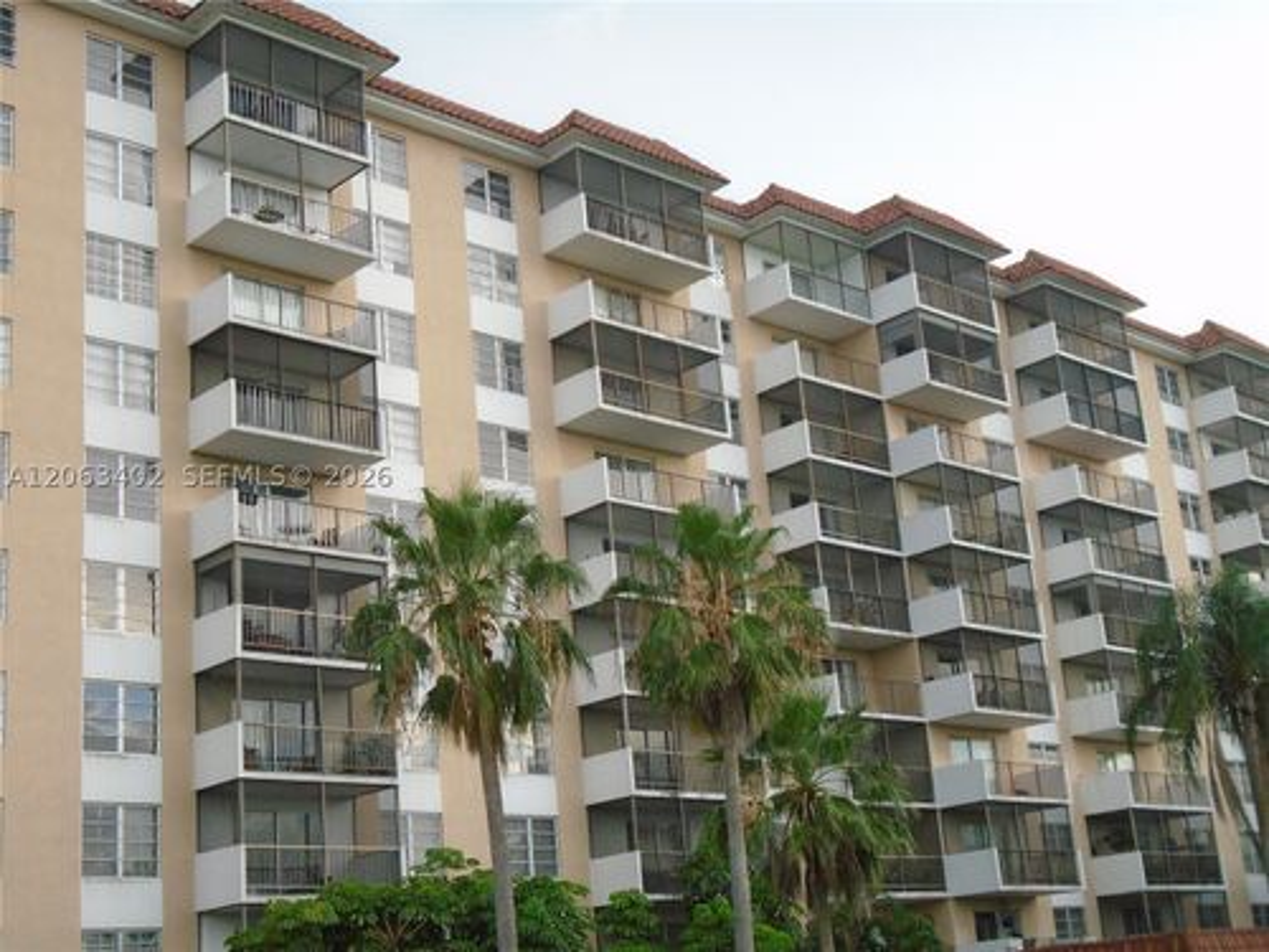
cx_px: 634
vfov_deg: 29.7
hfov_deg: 38.9
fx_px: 1796
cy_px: 476
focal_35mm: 49
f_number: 4.5
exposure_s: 1/80
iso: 100
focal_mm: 8.7
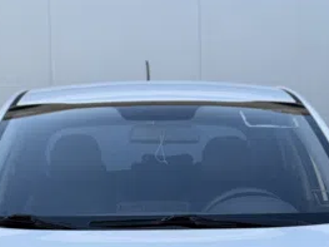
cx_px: 161
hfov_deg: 16.8
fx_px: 1111
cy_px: 276
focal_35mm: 117
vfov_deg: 12.4
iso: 64
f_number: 1.78
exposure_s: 1/1575
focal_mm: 6.76
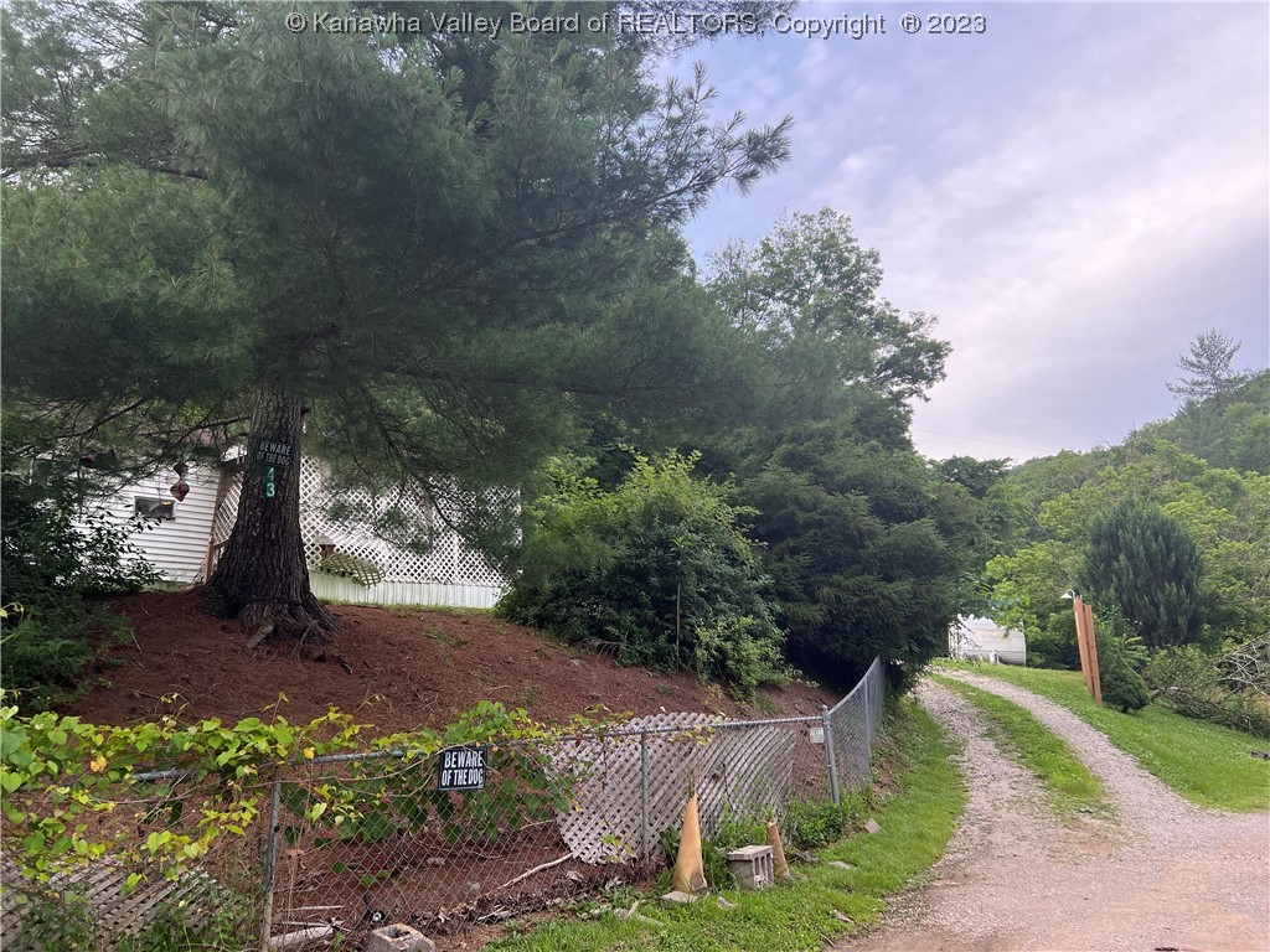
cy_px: 476
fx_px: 954
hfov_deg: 67.3
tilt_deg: +12.3
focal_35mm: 26
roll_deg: +0.9
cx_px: 635
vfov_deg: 53.1
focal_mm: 5.7
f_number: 1.5
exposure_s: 1/165
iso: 64
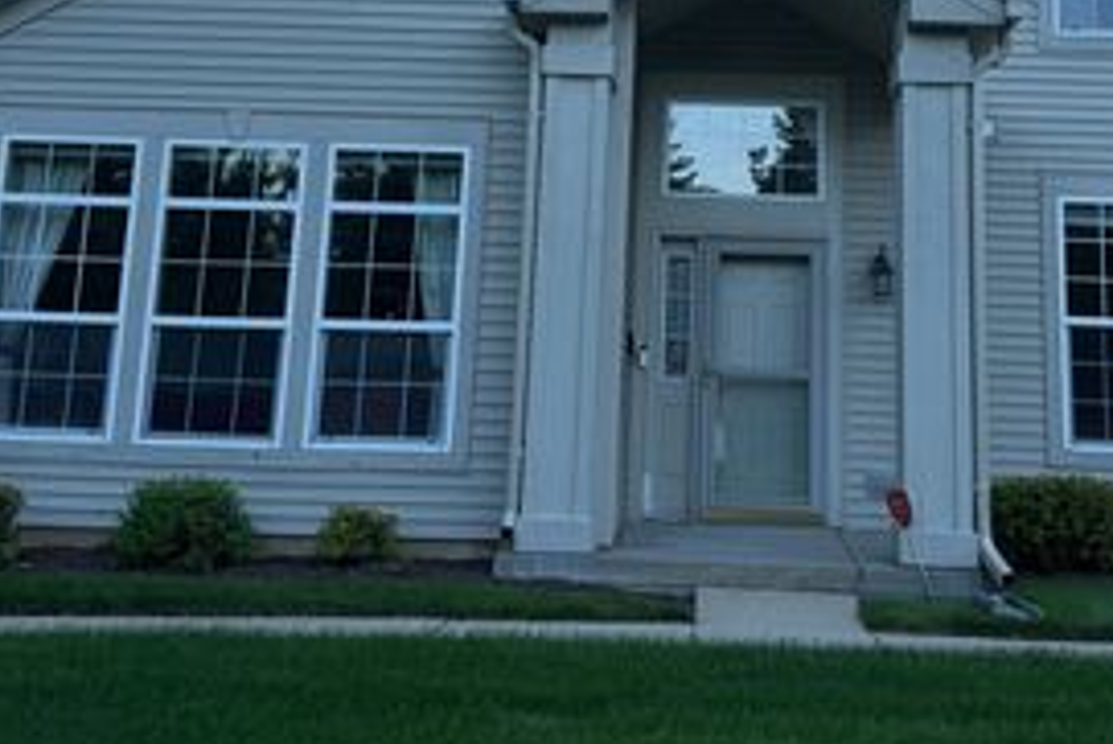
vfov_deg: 28.3
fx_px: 1423
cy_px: 92
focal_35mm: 46
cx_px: 686
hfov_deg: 42.4
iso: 100
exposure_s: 1/1271
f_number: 1.78
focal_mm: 6.76
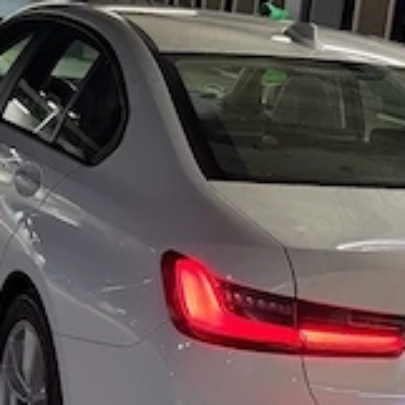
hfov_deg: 21.9
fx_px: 1046
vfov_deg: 21.9
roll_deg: -6.6
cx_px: 166
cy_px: 143
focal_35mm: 79
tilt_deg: -9.4
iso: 400
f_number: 1.78
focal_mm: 6.76
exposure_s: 1/50
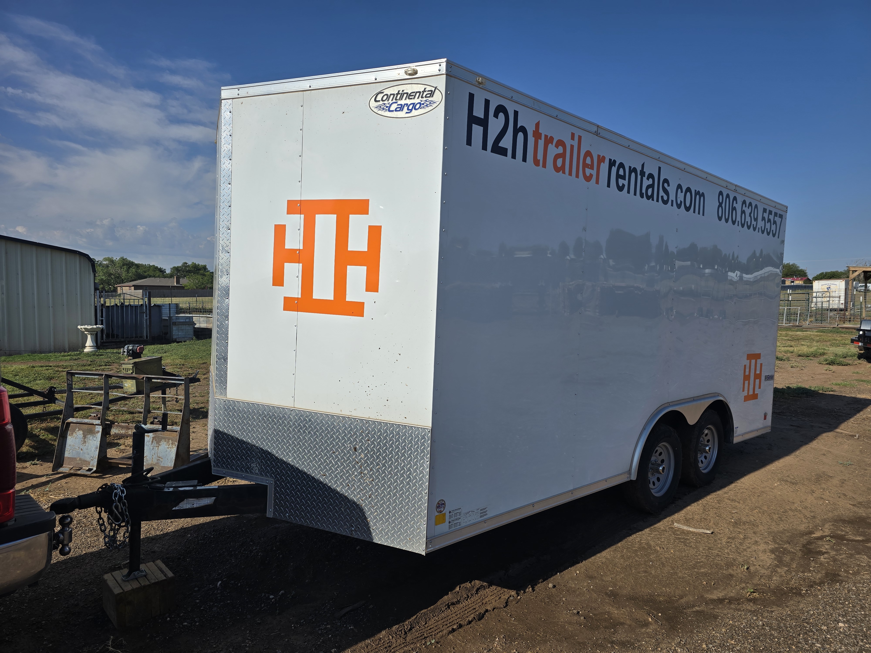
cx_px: 436
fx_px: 579
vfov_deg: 58.9
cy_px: 326
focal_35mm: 23
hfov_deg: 73.9
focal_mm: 6.3
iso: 12
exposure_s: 1/1488
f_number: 1.7
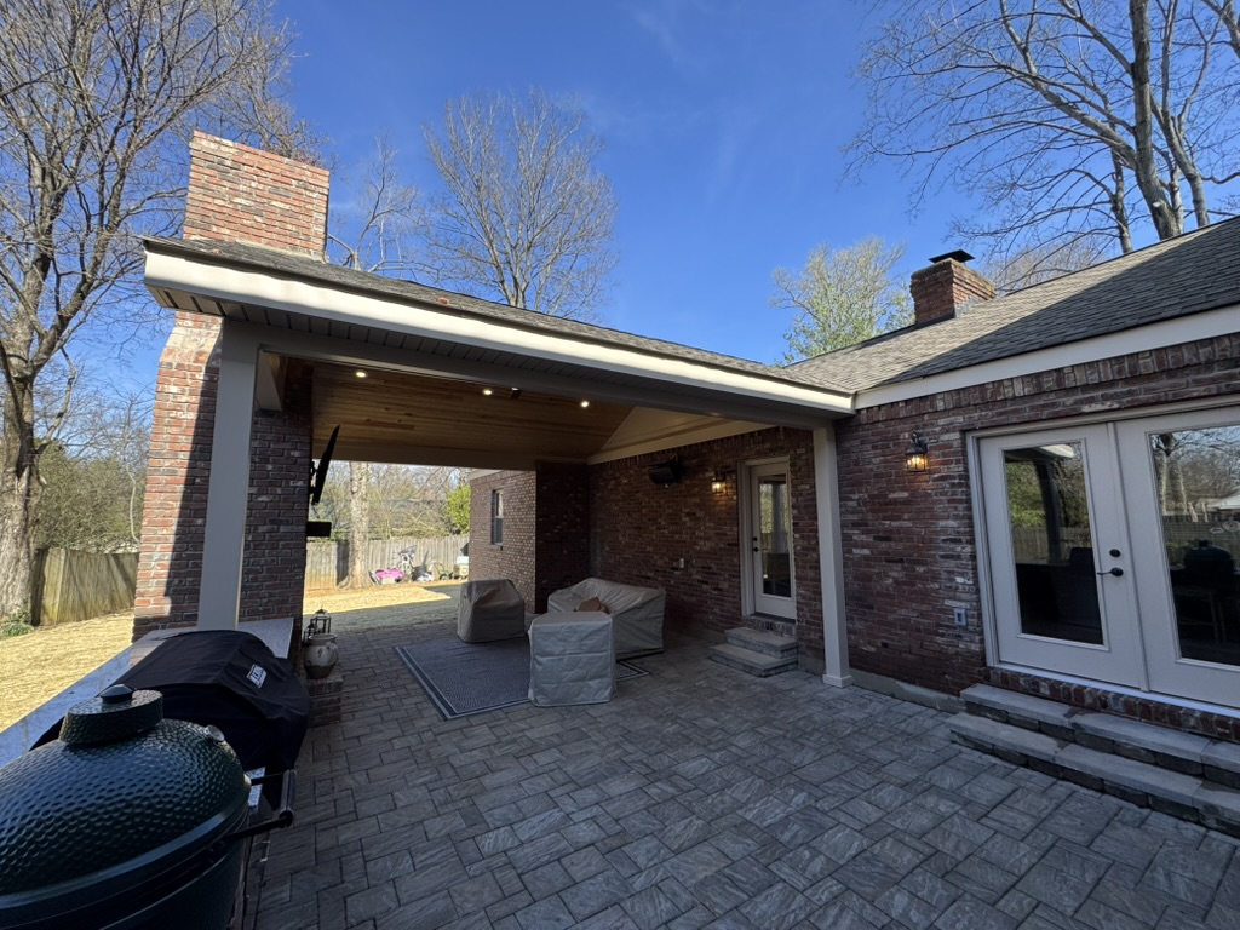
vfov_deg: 85.7
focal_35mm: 14
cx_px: 620
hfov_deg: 102.1
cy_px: 465
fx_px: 502
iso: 40
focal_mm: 2.22
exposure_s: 1/556
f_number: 2.2
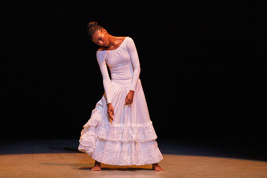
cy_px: 78
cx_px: 125
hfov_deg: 4.2
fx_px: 3632
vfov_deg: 2.8
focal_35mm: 490
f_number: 6.3
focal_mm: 400
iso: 5000
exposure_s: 1/400
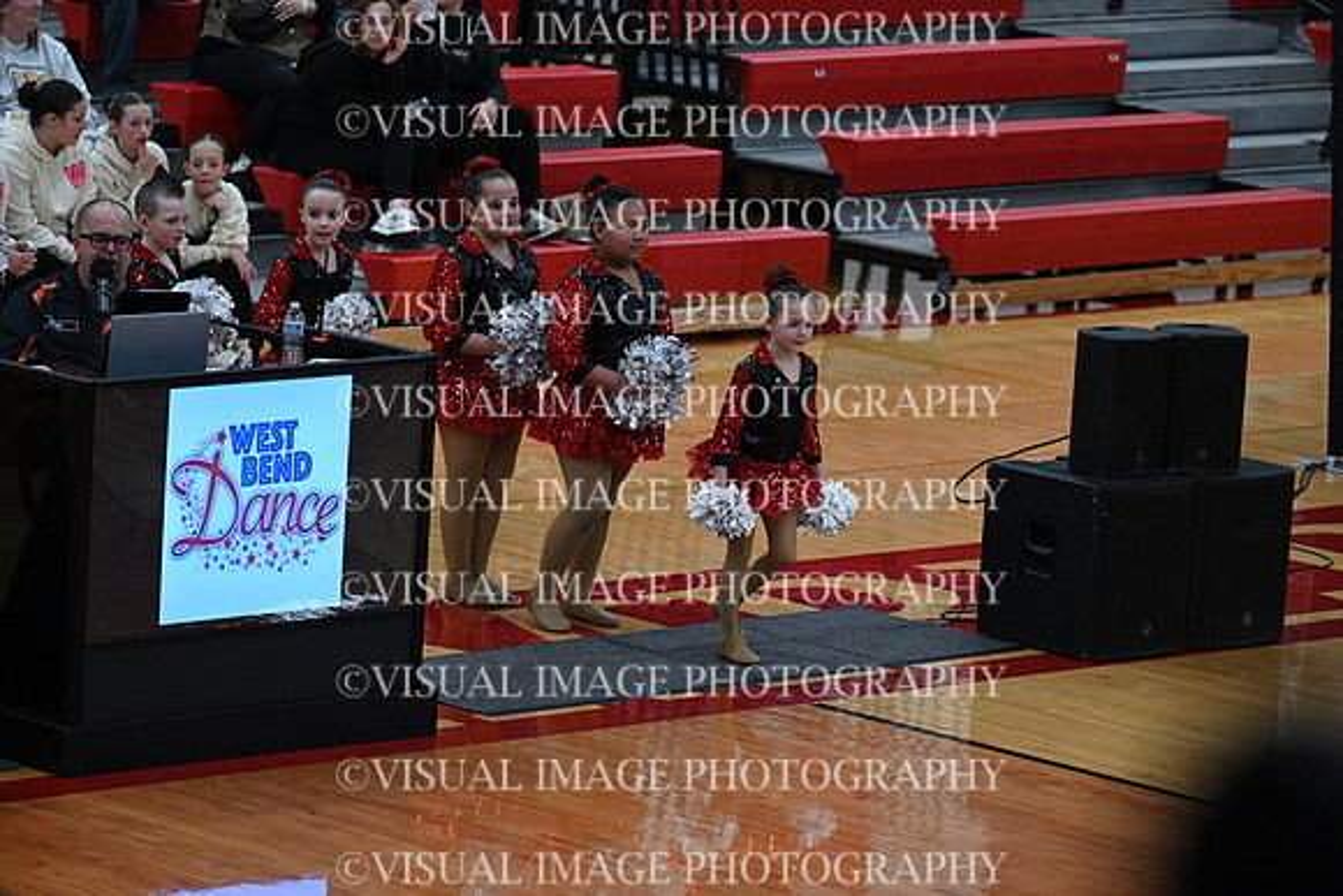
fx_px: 7463
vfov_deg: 6.9
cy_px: 448
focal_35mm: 200
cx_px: 672
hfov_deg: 10.3
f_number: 4
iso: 4000
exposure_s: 1/400
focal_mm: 200
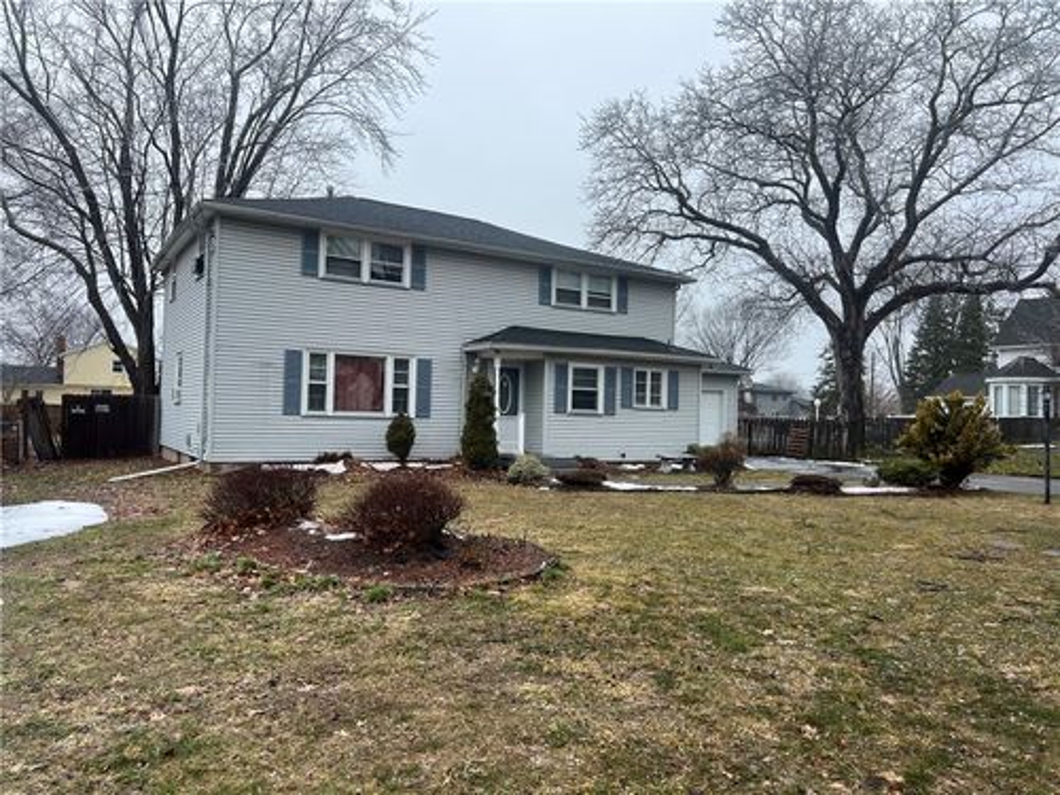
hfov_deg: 67.3
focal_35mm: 26
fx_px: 796
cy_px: 398
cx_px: 530
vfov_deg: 53.1
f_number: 1.5
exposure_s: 1/791
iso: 50
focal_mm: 5.7
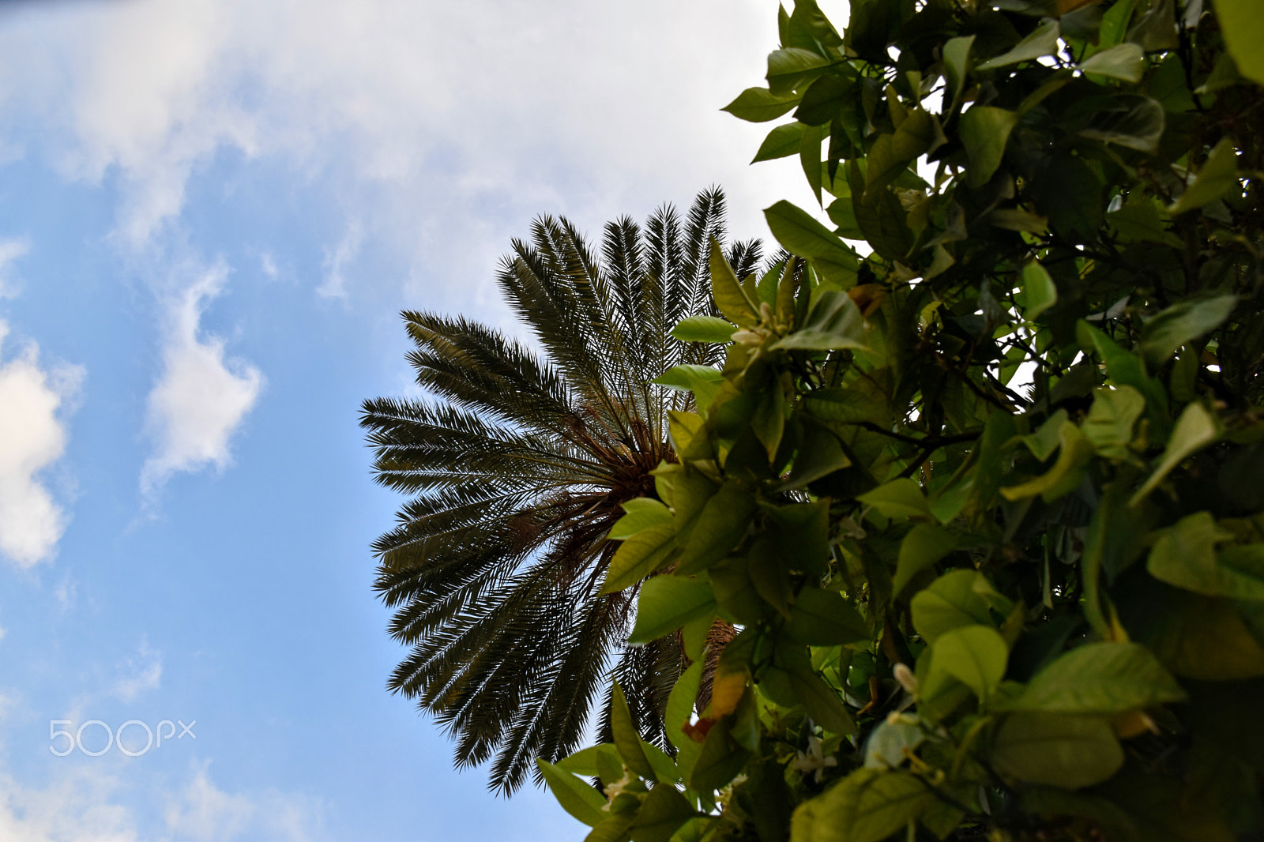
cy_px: 421
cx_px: 632
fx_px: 1053
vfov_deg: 43.6
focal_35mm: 30
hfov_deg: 61.9
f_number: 7.1
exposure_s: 1/125
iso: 320
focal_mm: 20
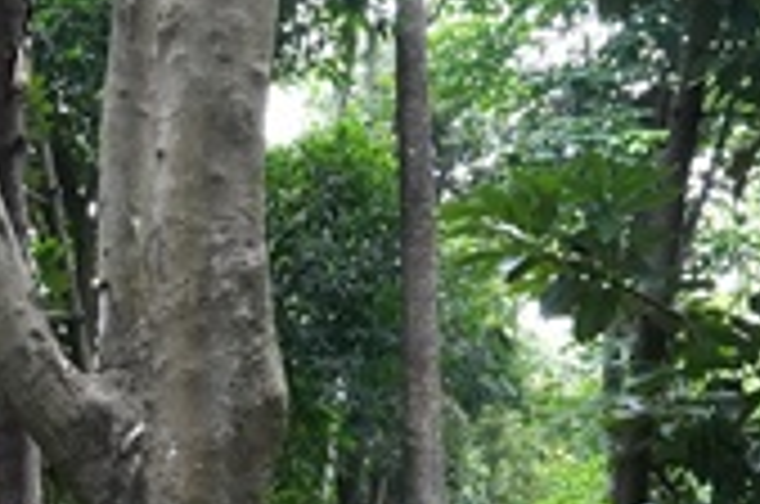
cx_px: -265
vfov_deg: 15.5
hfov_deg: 21.4
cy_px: 596
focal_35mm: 85
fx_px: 1791
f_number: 6.3
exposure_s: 1/400
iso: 4000
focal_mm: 14
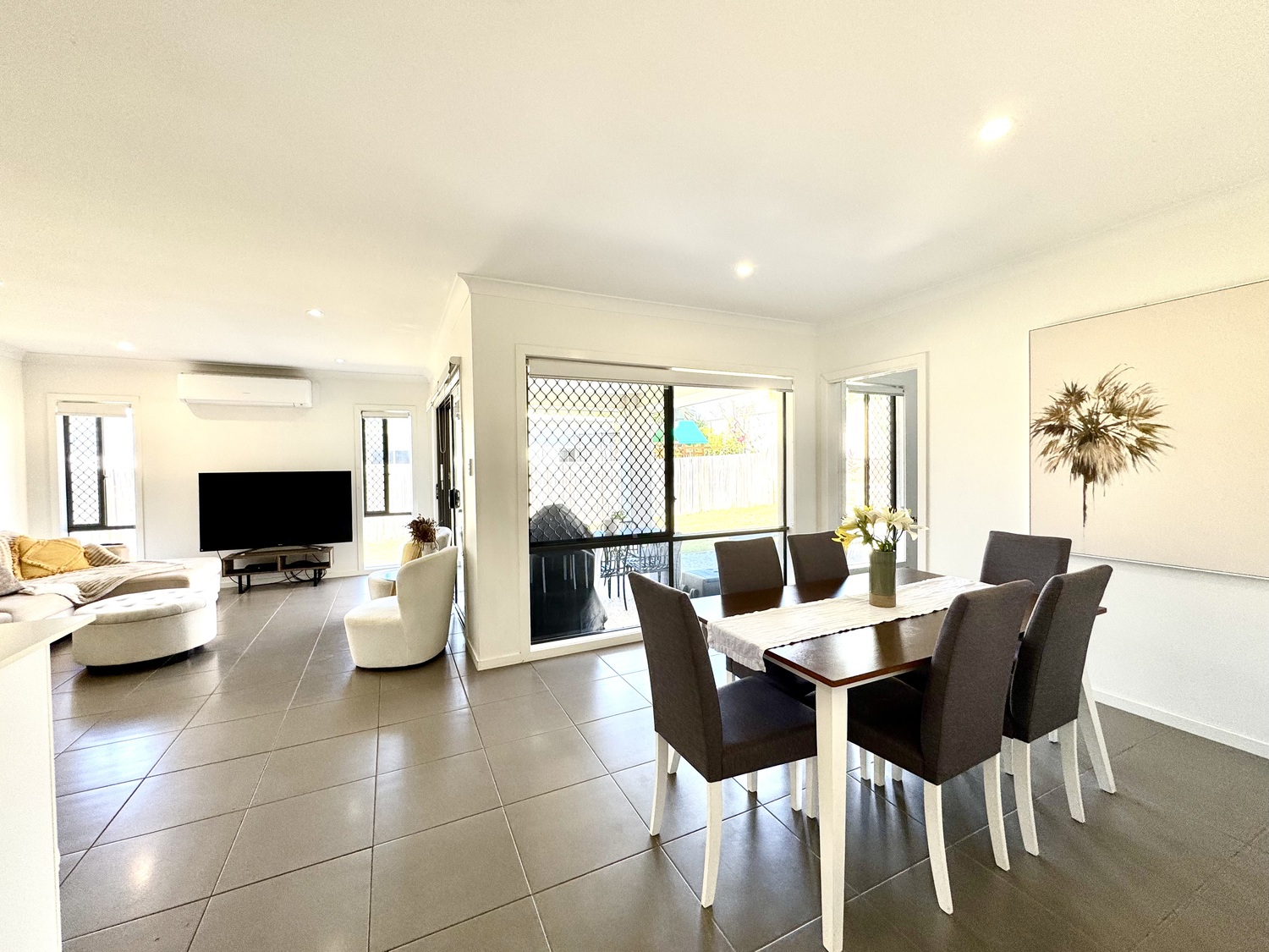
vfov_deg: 85.7
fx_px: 513
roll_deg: +1.0
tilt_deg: -1.3
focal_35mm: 14
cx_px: 634
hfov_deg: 102.1
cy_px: 476
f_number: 2.2
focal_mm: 2.22
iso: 50
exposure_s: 1/99
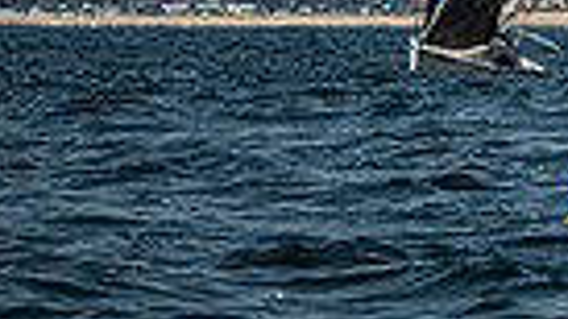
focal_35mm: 592
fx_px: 8914
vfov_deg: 2.0
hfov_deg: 3.6
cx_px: 1576
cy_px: -178
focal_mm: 100
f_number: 4.5
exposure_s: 1/4000
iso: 250
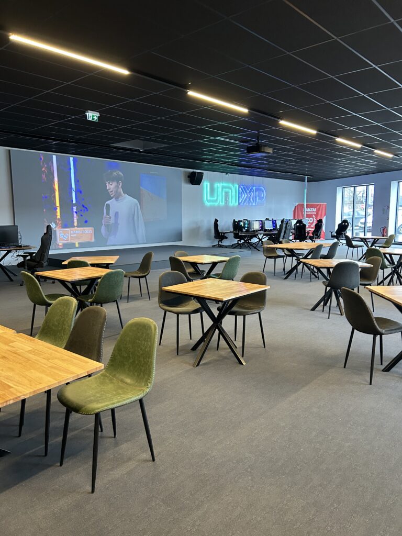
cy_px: 268
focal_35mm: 26
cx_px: 201
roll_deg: -0.1
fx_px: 403
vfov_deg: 67.3
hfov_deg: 53.1
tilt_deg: -7.5
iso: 320
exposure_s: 1/60
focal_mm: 5.7
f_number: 1.5
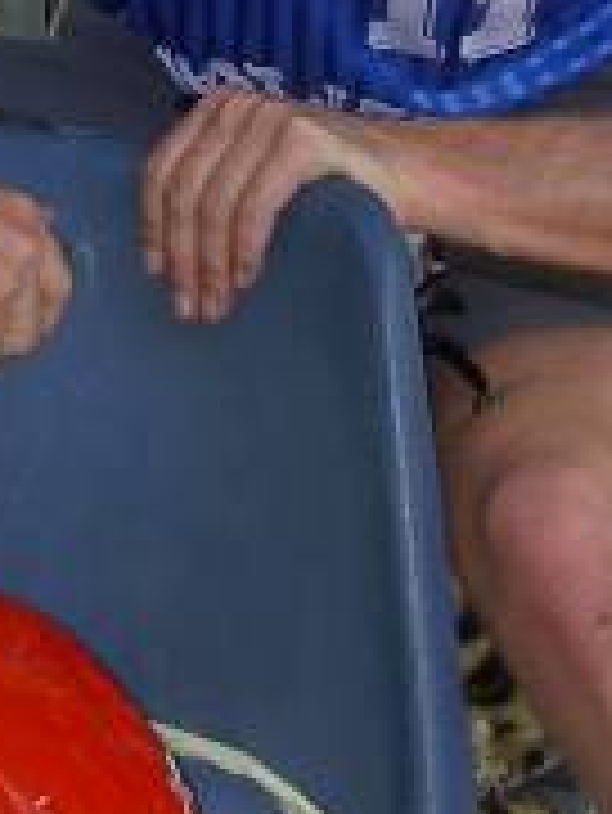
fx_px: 4050
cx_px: 274
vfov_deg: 11.3
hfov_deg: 8.6
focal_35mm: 172
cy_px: -108
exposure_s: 1/160
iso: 100
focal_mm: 8
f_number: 2.8
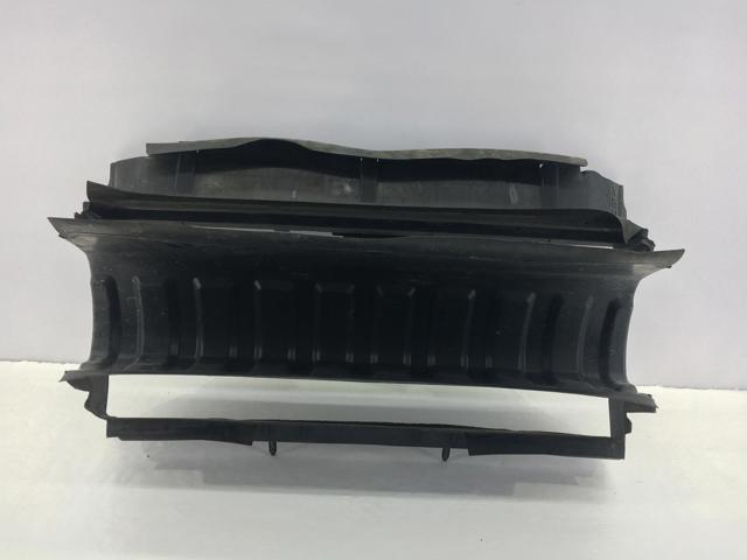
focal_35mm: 29
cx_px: 374
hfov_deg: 61.7
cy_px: 280
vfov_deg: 48.2
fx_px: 626
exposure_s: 1/50
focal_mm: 4.15
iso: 25
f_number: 2.2
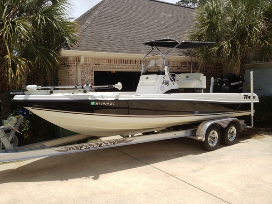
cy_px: 102
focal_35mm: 35
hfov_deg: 52.6
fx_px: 275
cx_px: 136
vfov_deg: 40.7
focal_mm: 4.28
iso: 64
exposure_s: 1/2304
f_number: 2.4
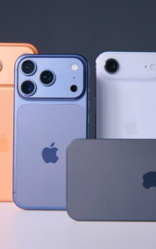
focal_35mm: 88
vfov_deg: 23.5
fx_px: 598
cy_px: 125
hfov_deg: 14.8
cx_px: 114
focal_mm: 57
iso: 1250
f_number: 7.1
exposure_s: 1/50
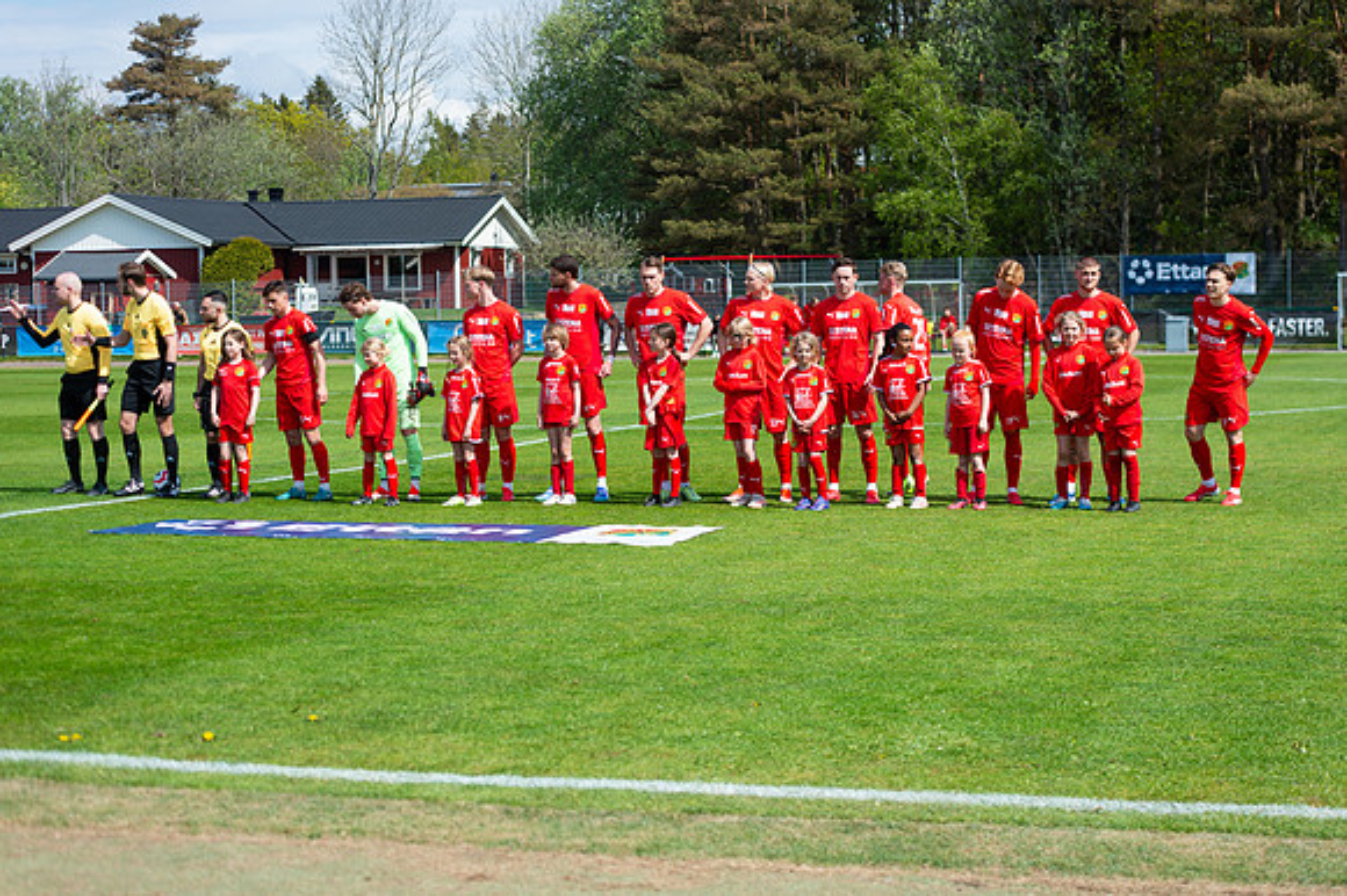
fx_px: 2667
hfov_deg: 28.3
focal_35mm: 71
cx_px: 674
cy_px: 448
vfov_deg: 19.1
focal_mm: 70
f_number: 4
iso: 100
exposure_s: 1/1000
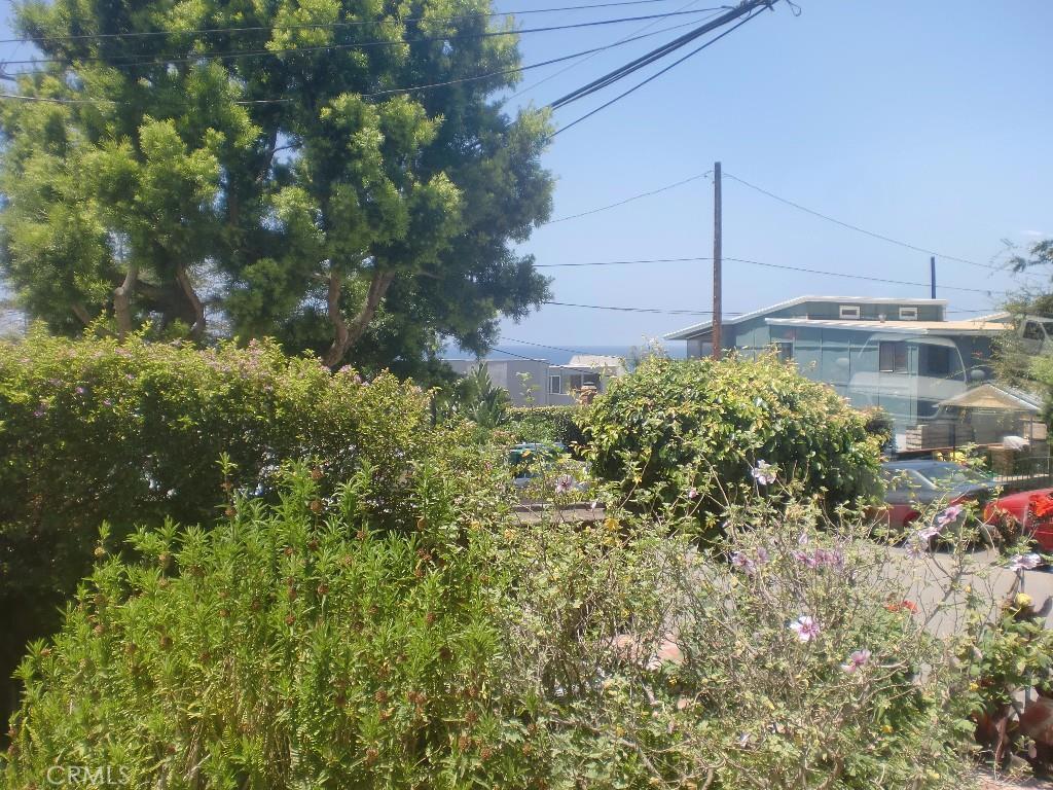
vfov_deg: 40.7
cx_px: 526
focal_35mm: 35
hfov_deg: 52.6
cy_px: 395
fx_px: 1065
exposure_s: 1/500
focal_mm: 6.3
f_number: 3.1
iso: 64
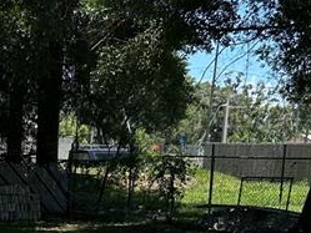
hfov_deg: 17.4
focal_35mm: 107
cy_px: 430
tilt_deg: -15.3
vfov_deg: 12.5
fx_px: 962
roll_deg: -2.4
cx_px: -74
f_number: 1.5
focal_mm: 5.7
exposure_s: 1/2353
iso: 50
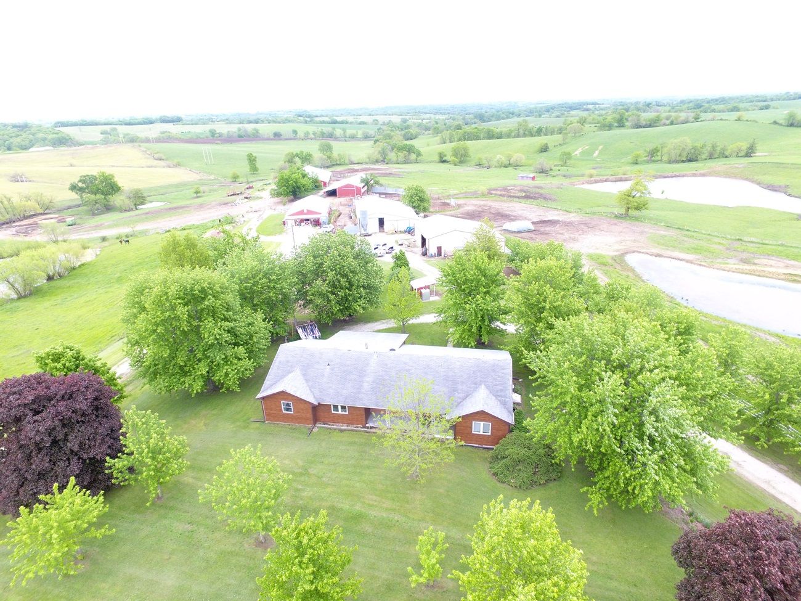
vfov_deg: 66.0
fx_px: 463
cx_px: 400
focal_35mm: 20
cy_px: 300
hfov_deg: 81.7
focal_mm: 3.61
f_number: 2.8
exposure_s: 1/100
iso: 178
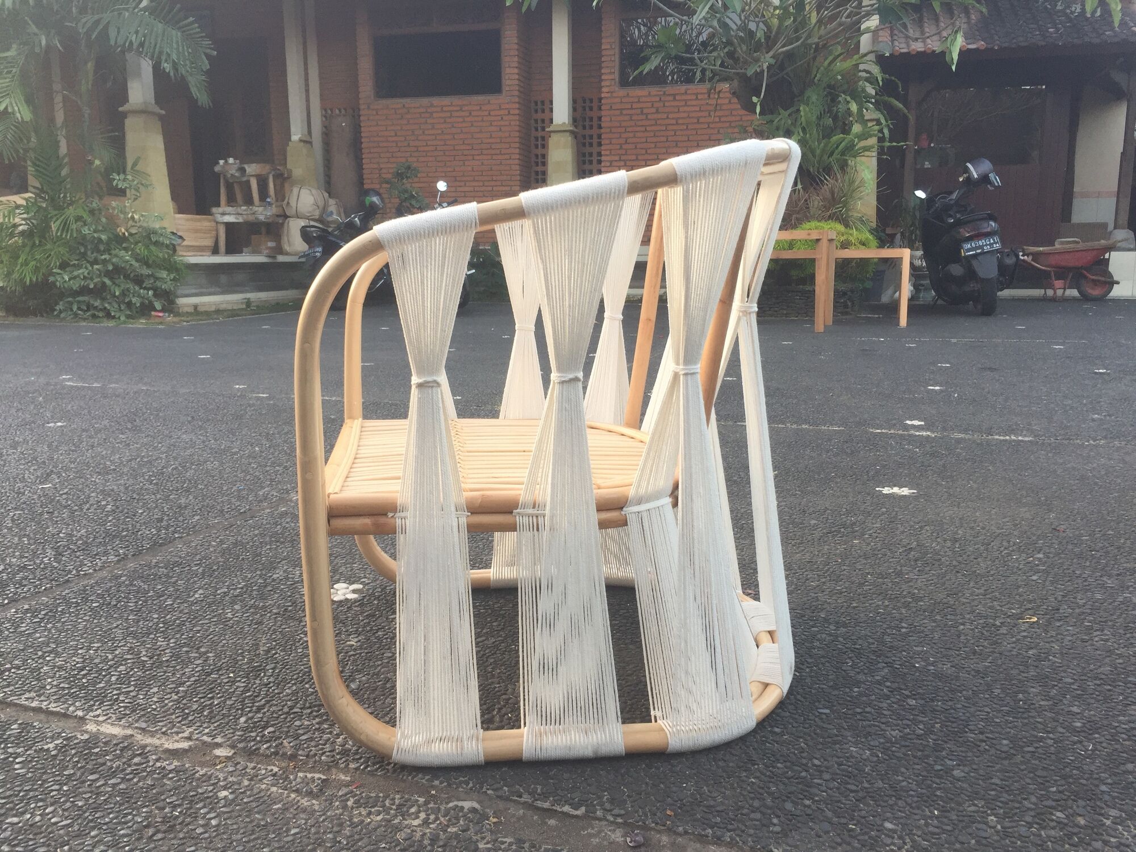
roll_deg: -1.0
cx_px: 568
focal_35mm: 29
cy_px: 426
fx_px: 952
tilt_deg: -8.8
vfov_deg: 48.2
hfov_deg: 61.7
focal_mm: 4.15
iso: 40
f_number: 2.2
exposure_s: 1/50
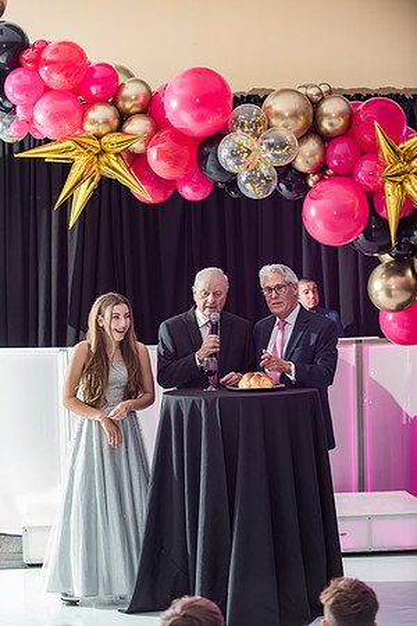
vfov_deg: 23.6
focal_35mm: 86
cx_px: 208
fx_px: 1494
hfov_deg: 15.9
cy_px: 313
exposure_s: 1/100
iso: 1000
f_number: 3.5
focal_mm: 86
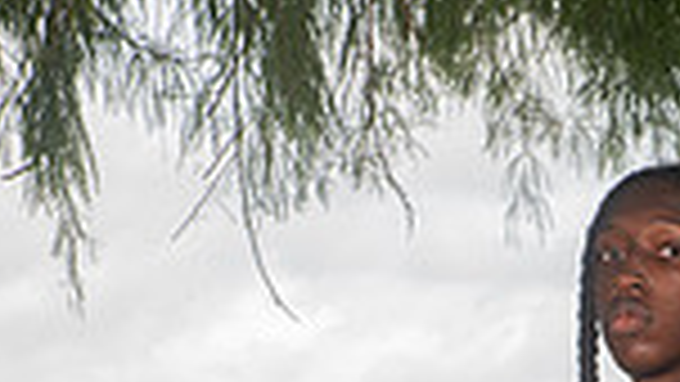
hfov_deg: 13.1
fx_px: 2922
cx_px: 639
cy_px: 917
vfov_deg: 7.1
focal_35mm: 162
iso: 320
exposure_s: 1/320
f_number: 7.1
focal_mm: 52
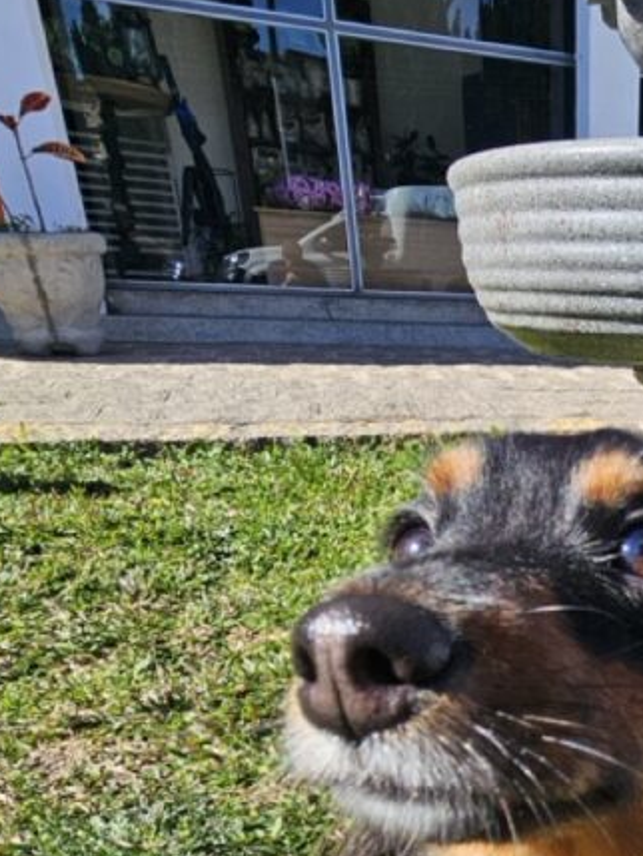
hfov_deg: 38.9
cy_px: 706
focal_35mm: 31
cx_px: 675
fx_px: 767
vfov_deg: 53.7
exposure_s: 1/1576
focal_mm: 2.2
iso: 50
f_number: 2.2
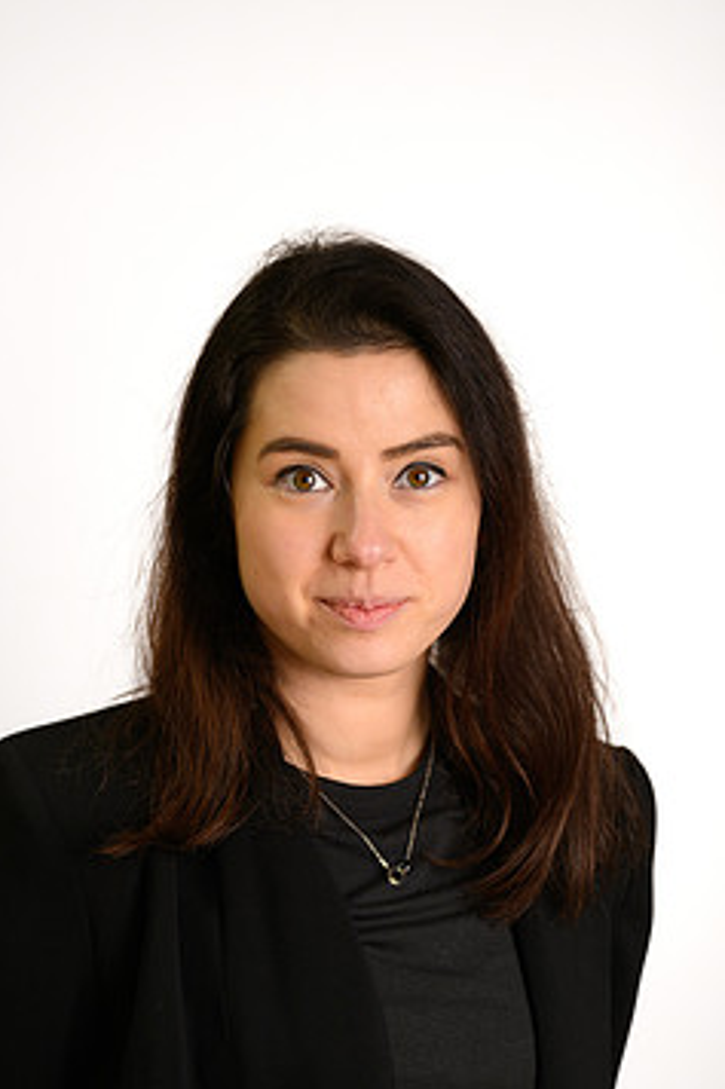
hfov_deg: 9.9
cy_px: 554
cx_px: 327
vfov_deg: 14.8
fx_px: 4203
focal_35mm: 139
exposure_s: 1/200
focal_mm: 110
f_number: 2.8
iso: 160
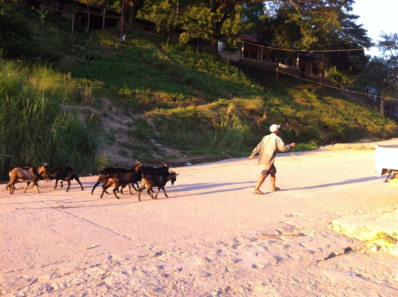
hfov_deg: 52.7
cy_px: 148
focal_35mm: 35
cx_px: 199
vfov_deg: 40.6
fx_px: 402
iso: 80
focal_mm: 3.85
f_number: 2.8
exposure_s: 1/127
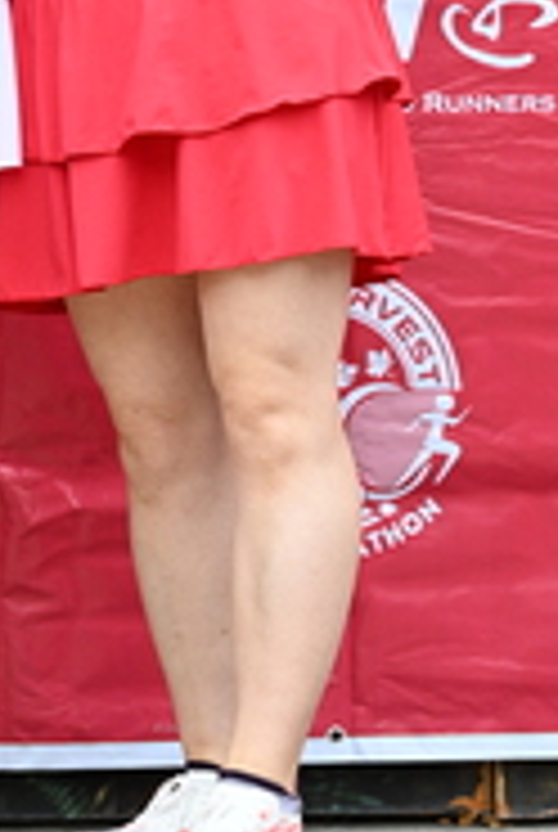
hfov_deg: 8.0
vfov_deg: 11.8
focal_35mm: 172
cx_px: 151
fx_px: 3984
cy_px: -45
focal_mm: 58
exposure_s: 1/400
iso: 2000
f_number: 4
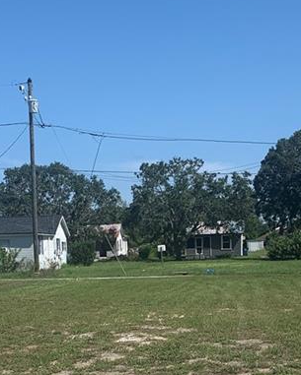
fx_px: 890
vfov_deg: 23.3
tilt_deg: -3.8
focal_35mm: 80
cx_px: 185
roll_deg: +1.6
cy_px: 324
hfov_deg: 19.2
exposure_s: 1/3086
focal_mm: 4.25
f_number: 1.8
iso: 25
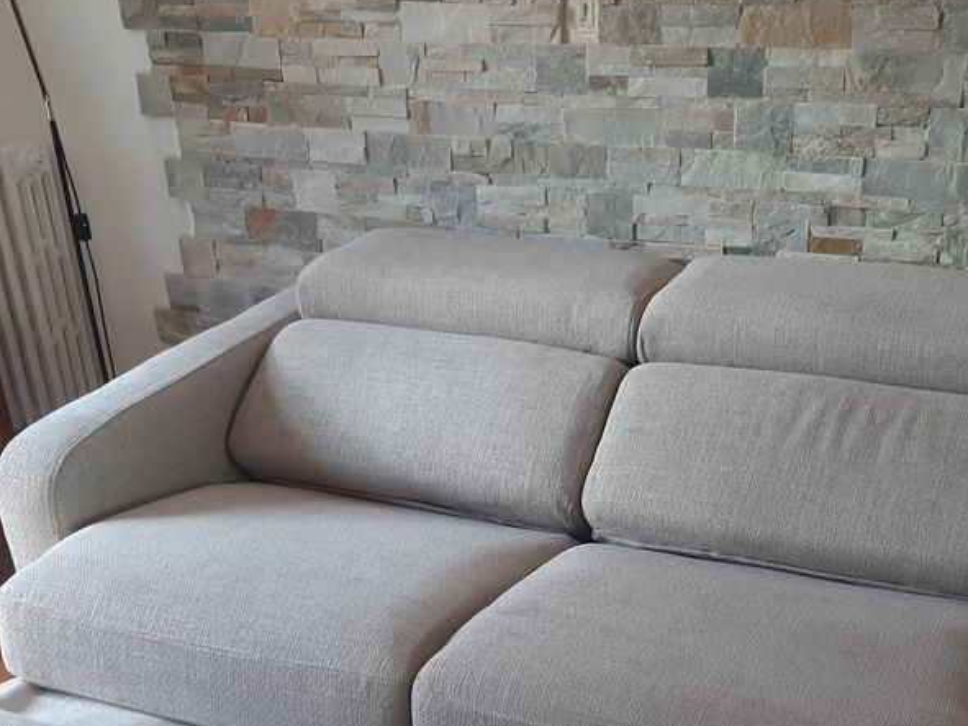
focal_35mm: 44
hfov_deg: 42.9
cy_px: 605
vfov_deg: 31.8
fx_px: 1230
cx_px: 531
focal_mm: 3.93
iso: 50
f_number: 1.7
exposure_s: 1/50
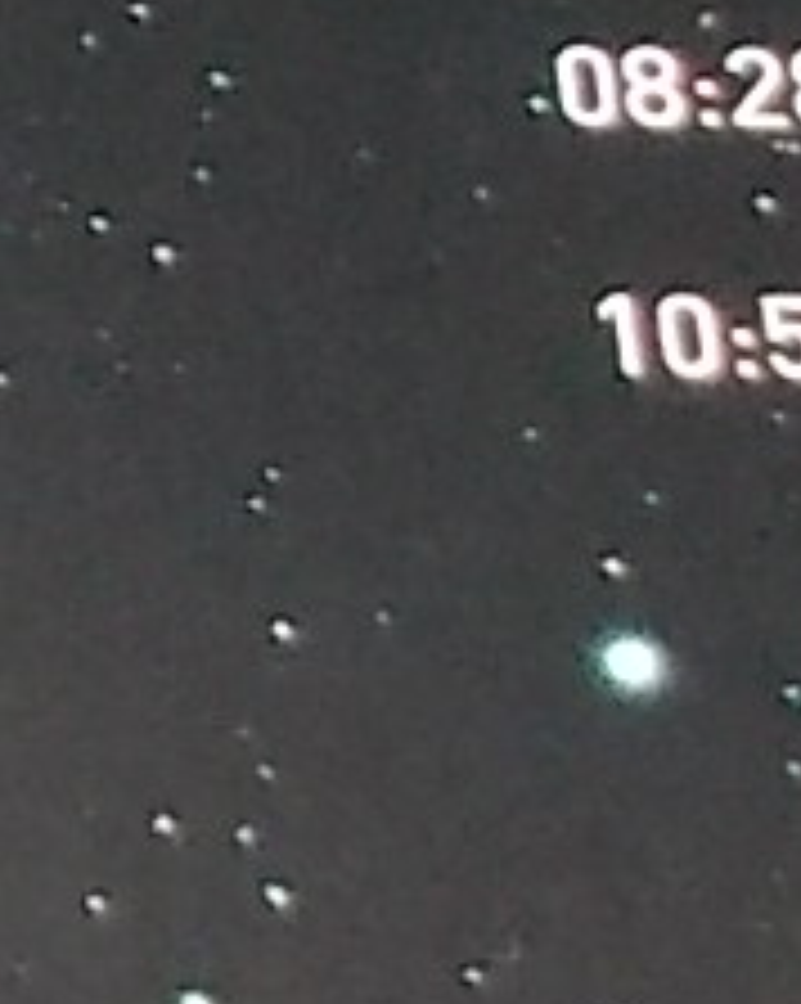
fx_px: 8576
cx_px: -2164
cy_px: 185
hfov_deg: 4.9
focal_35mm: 289
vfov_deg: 6.7
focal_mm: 4.1
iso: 200
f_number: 3.3
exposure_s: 1/30
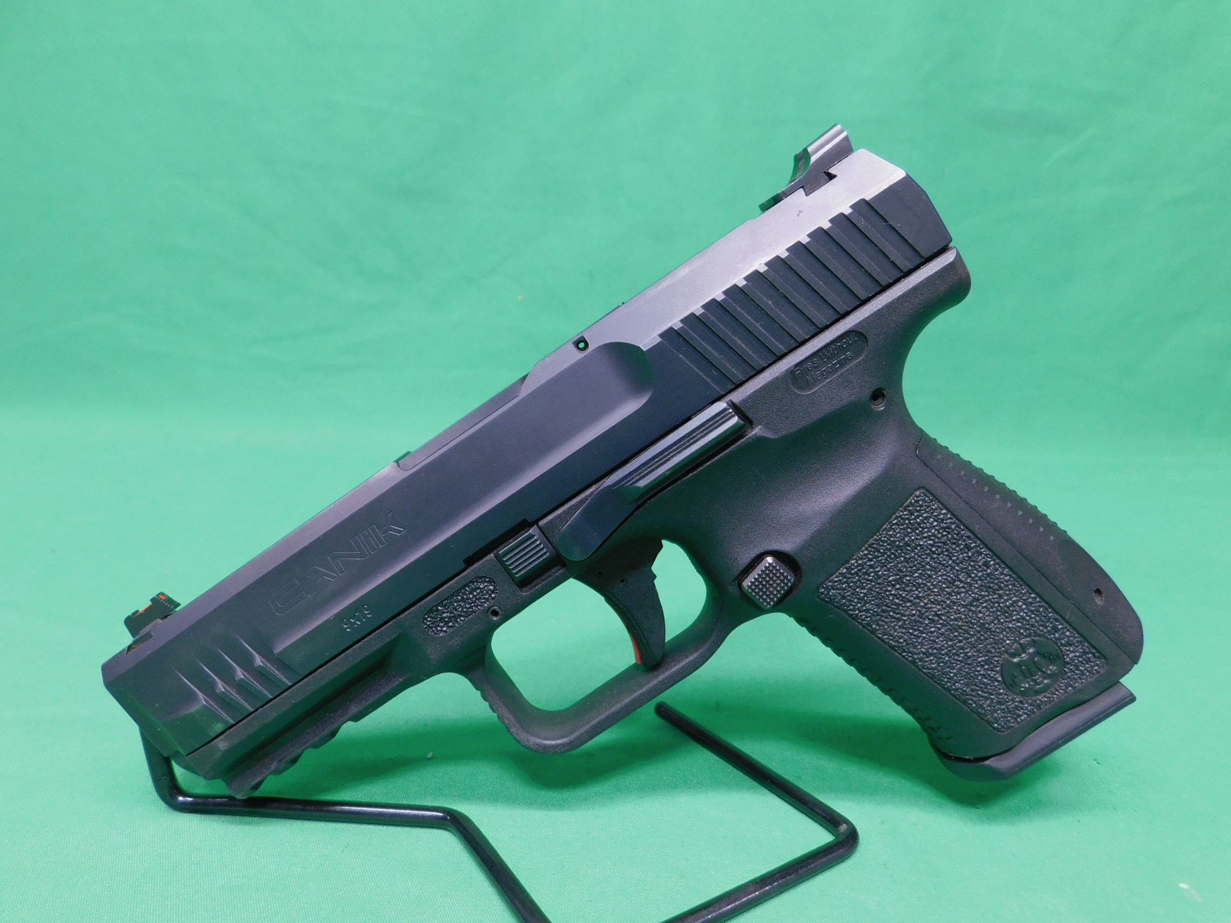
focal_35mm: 23
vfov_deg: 58.9
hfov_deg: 73.9
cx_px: 616
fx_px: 818
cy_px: 462
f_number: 3
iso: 200
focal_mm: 4
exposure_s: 1/30
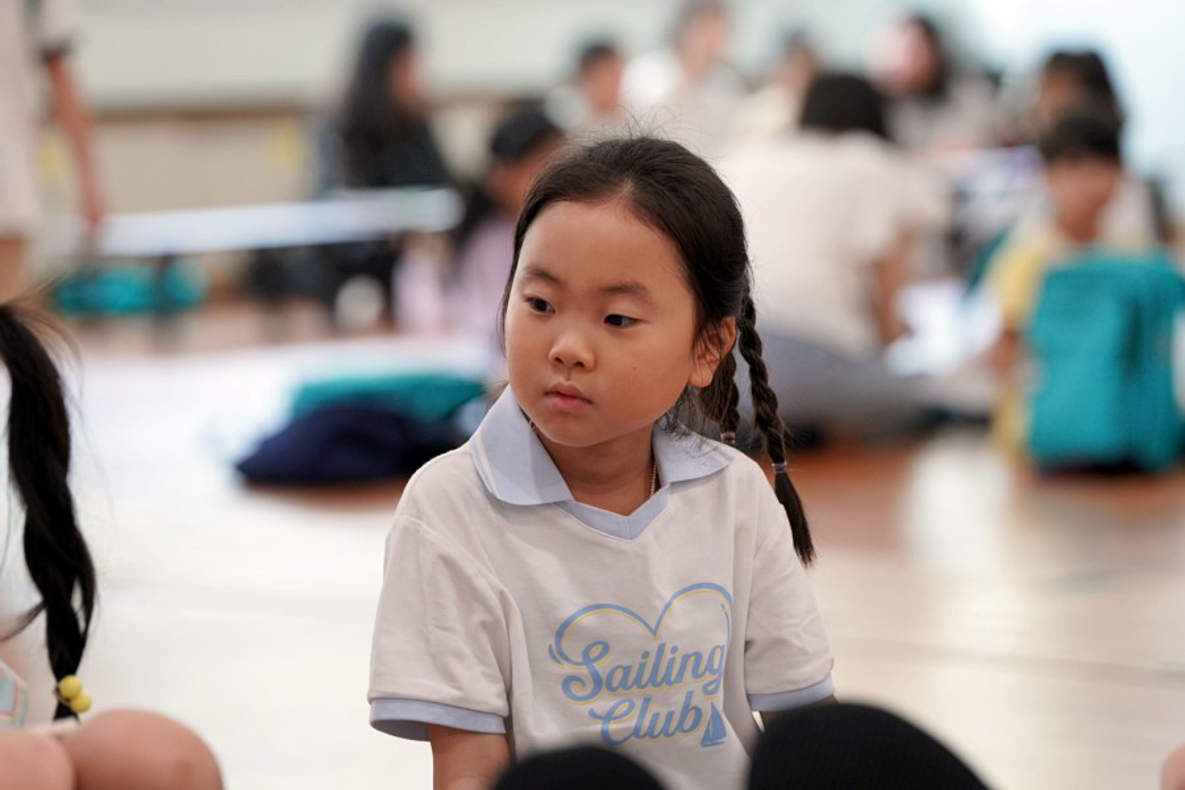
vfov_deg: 8.5
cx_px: 592
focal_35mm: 162
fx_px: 5332
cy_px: 395
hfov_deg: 12.7
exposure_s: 1/200
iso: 1600
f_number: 4
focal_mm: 162
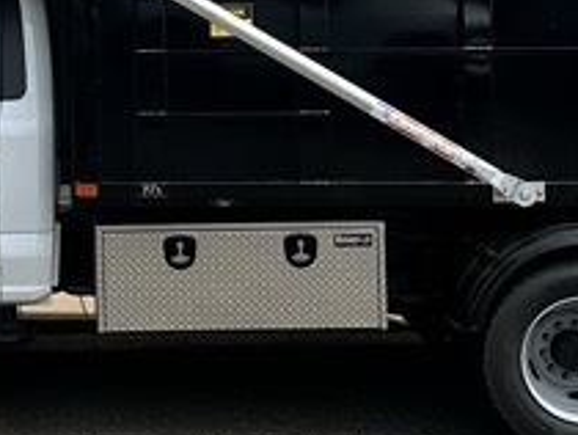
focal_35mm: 117
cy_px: 11
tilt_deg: -0.1
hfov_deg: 16.5
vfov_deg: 12.6
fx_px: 1956
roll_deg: +1.1
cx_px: 14
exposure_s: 1/5848
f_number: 1.78
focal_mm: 6.86
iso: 80
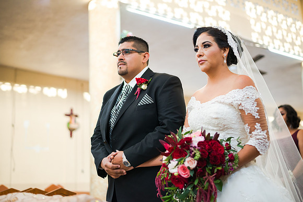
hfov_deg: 39.6
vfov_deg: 27.0
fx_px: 421
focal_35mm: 50
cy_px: 101
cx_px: 152
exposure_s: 1/250
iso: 1000
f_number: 1.8
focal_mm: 50
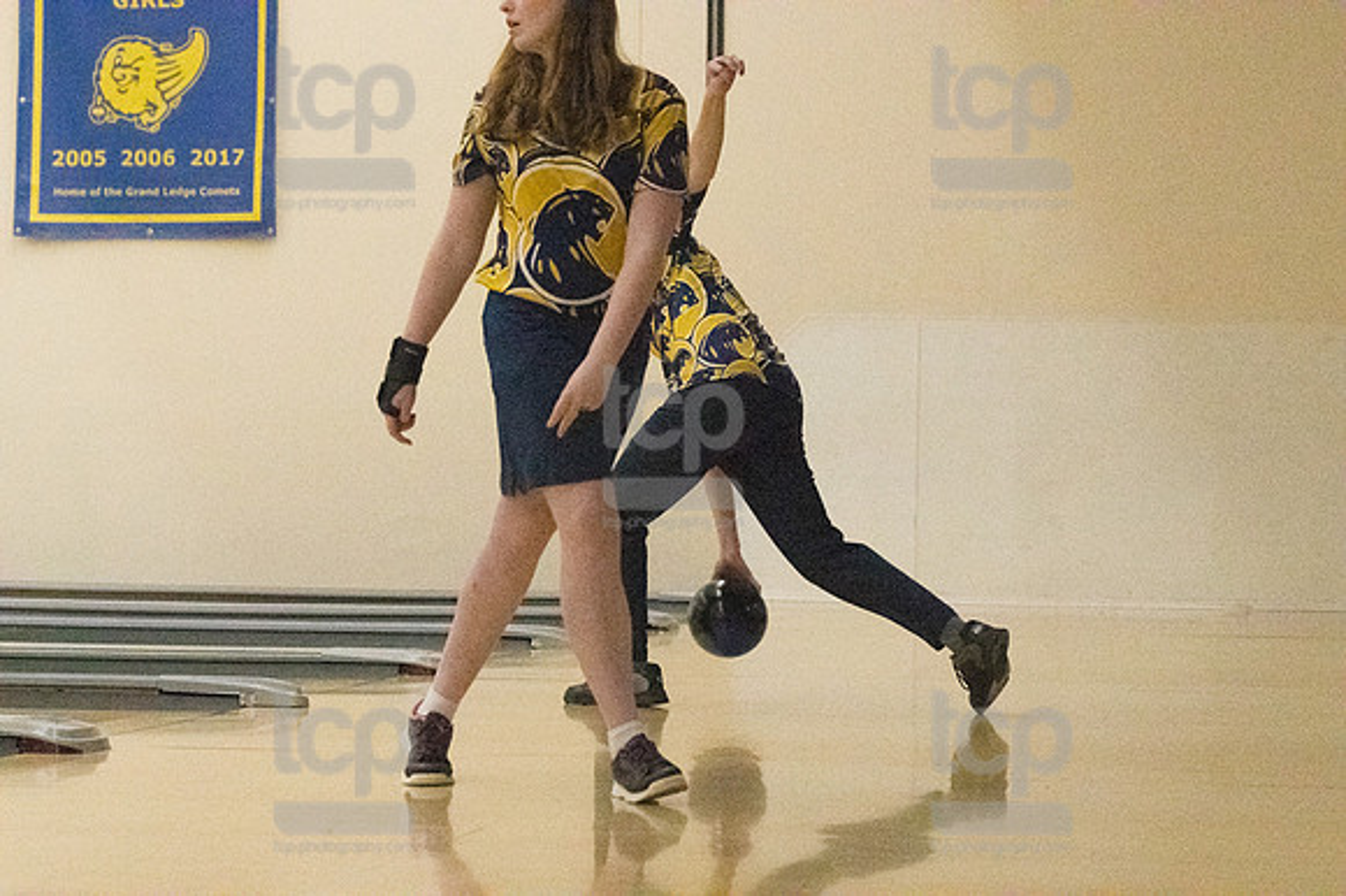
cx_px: 673
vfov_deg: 11.4
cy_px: 448
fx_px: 4484
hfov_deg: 17.1
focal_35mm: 120
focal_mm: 80
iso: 10000
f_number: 4.5
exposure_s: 1/1250
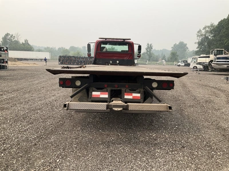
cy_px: 86
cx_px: 114
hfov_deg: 61.7
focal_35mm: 29
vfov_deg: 48.2
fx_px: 192
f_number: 1.8
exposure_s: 1/1534
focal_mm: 3
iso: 25
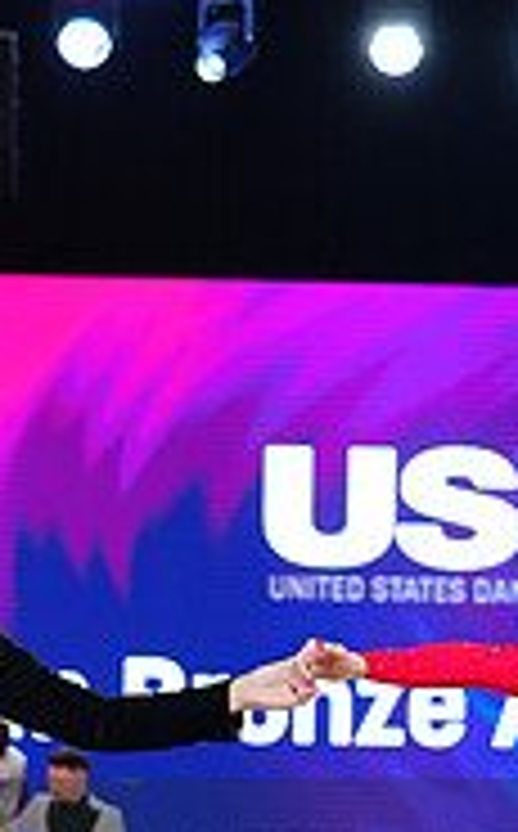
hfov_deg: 8.2
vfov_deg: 12.8
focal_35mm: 160
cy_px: 931
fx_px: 3628
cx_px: 322
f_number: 2.8
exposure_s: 1/400
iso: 400
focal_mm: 50
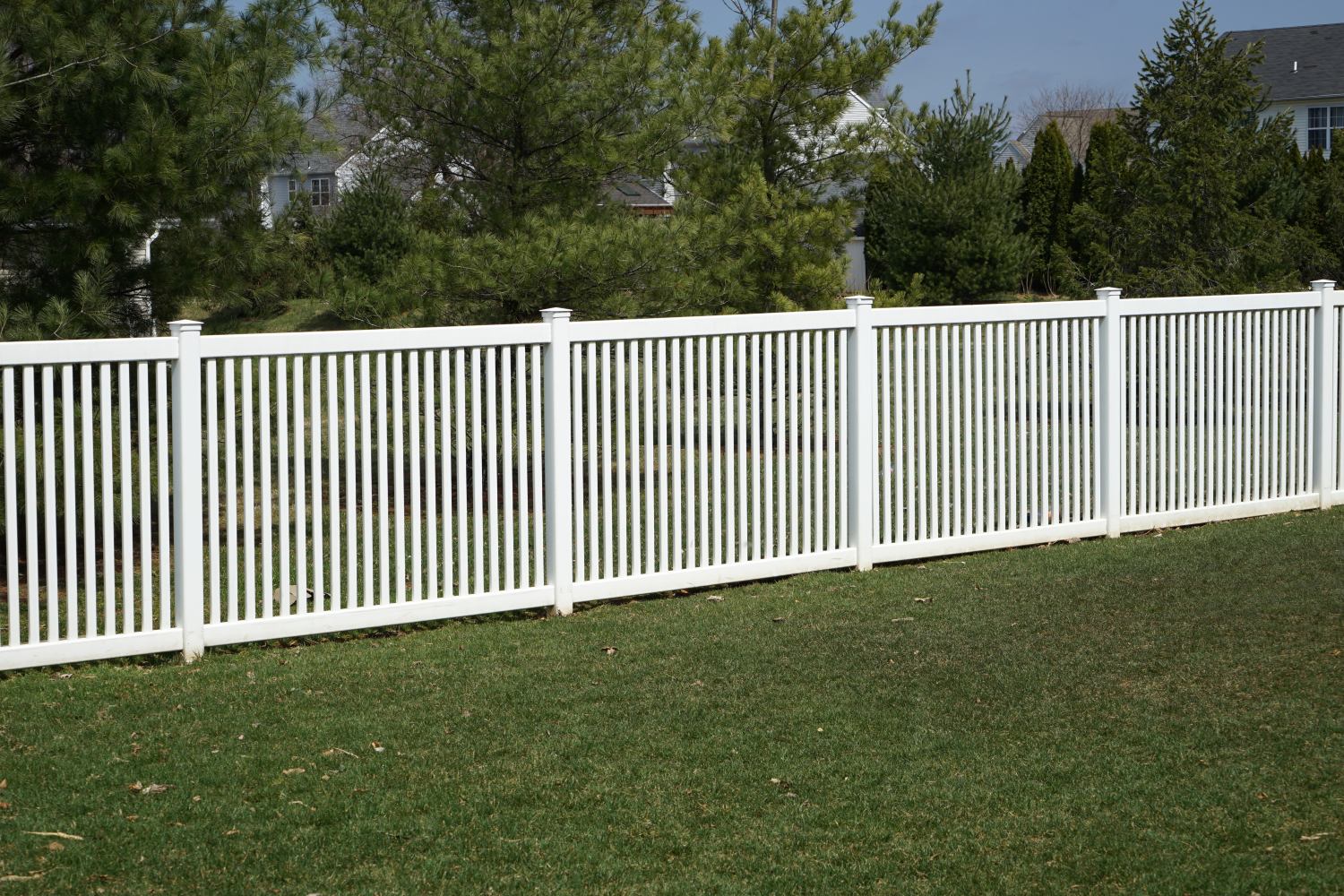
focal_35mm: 70
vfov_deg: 19.5
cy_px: 448
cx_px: 672
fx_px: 2613
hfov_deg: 28.8
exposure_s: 1/250
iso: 100
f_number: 11
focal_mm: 70
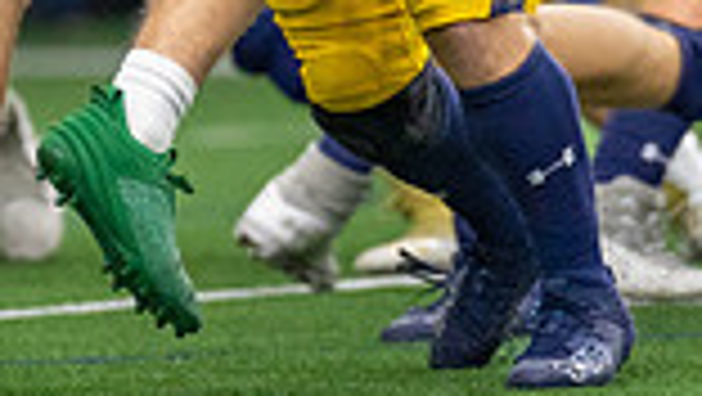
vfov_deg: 1.2
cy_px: -162
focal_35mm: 1054
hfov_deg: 2.0
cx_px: 433
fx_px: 19633
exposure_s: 1/1250
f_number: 2.8
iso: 2000
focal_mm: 200
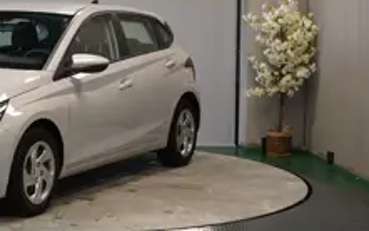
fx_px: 935
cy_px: 59
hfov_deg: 21.6
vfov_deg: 14.0
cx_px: 13
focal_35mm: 93
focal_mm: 42
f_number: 4.5
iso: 1600
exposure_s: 1/160
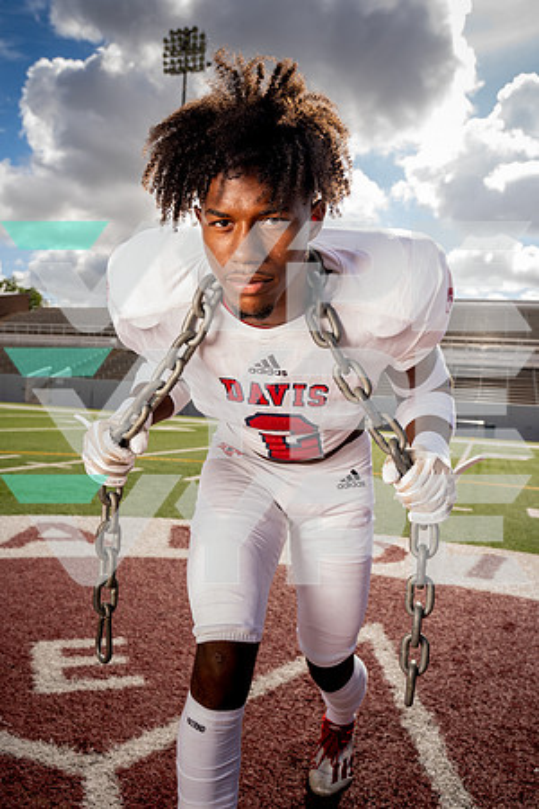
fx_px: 696
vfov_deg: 60.3
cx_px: 270
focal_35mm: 31
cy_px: 404
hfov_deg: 42.3
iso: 64
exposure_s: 1/250
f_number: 7.1
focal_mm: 31
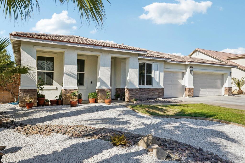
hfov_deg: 69.4
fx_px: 177
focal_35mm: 26
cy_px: 82
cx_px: 122
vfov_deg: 49.5
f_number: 8
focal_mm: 26
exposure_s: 1/320
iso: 100
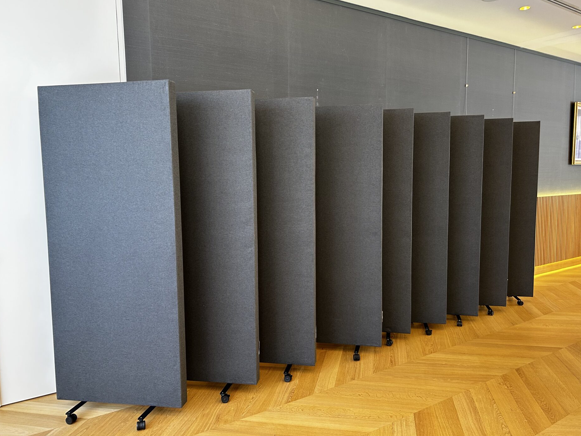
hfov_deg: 65.3
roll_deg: +0.5
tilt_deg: -5.2
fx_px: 453
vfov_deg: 51.4
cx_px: 289
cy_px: 217
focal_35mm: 27
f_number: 1.5
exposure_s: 1/100
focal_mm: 5.7
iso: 125
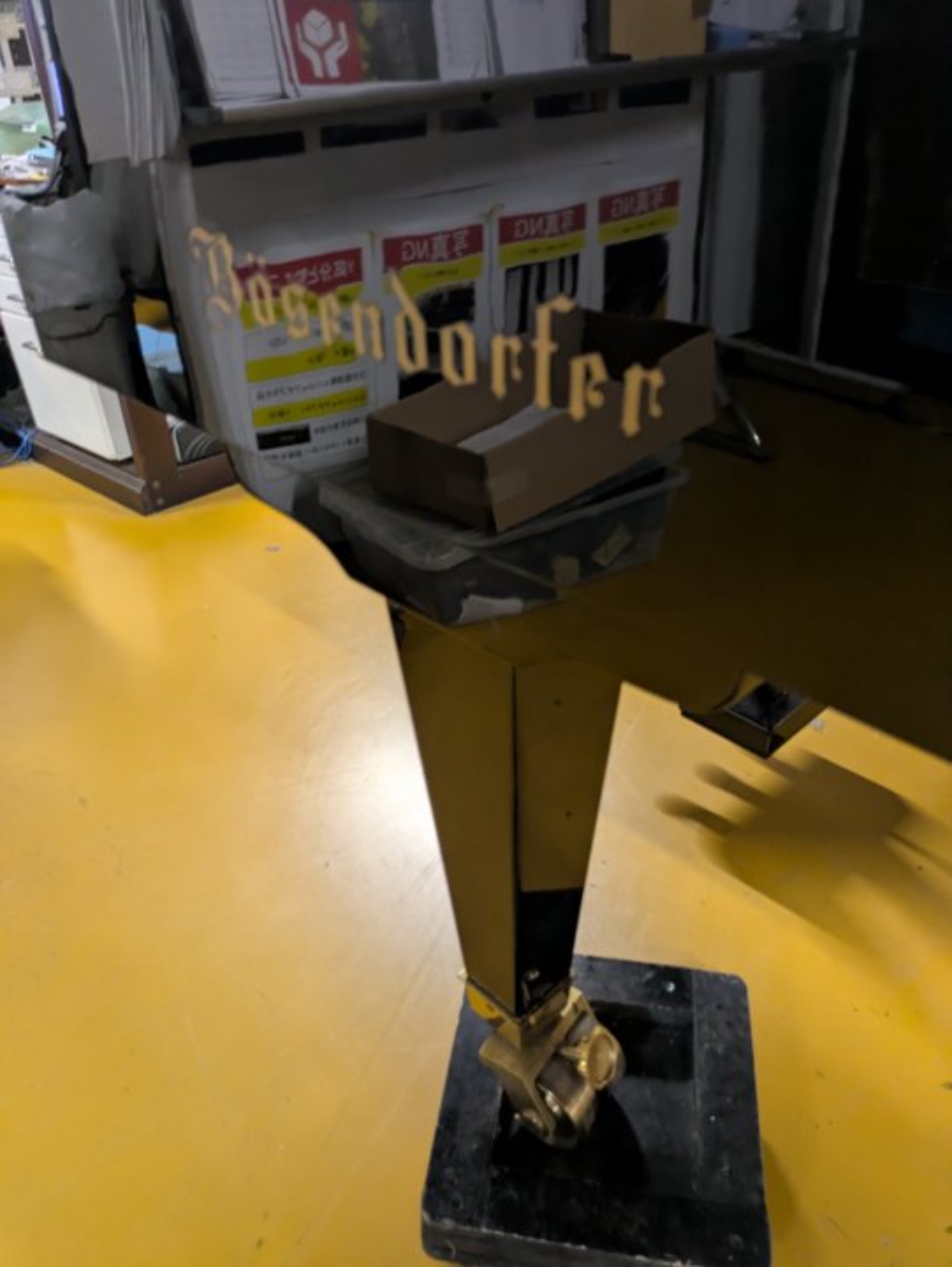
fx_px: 916
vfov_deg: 69.4
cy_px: 634
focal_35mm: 25
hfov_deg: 54.9
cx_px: 476
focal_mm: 5.43
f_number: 1.89
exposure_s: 1/25
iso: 286
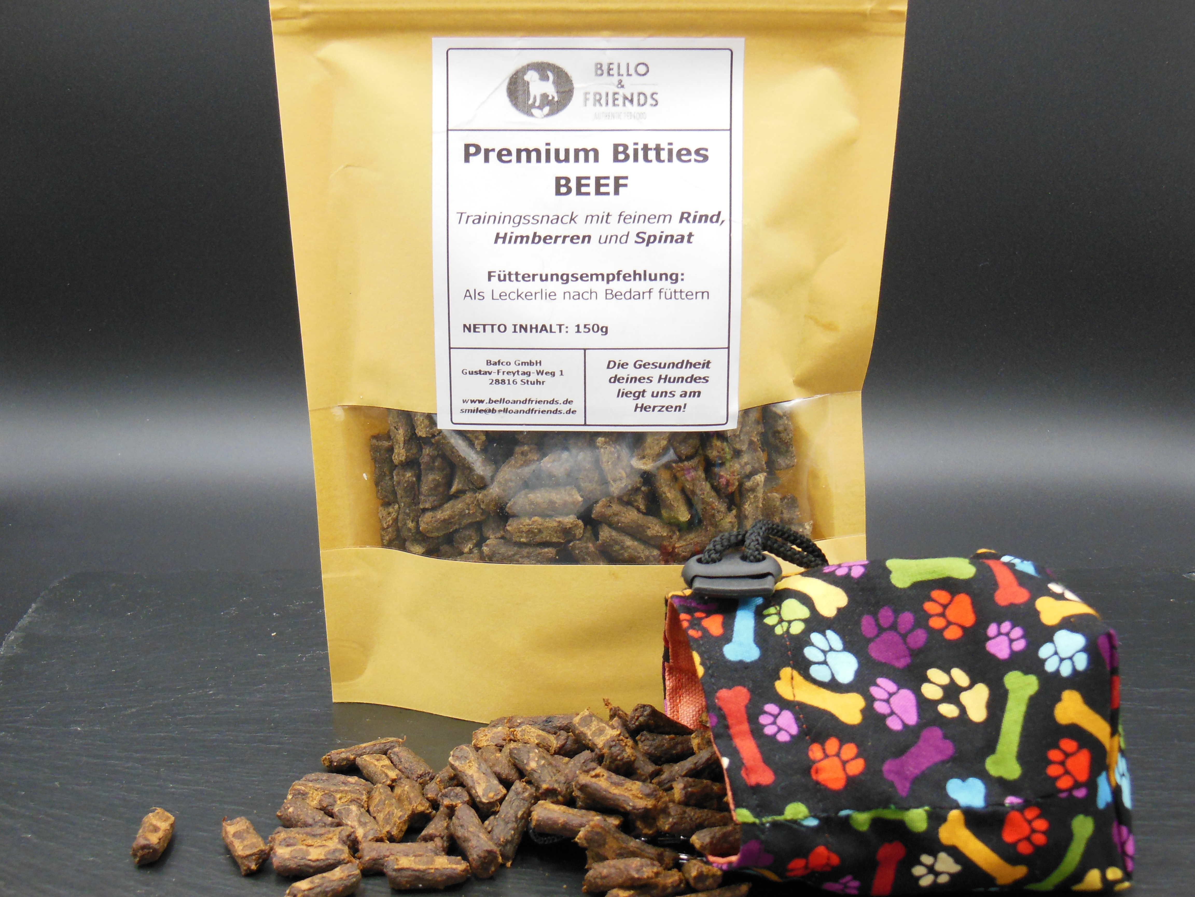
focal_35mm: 52
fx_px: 1795
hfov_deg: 36.8
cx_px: 598
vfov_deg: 28.0
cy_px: 448
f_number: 4.7
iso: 400
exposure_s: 1/125
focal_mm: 9.3
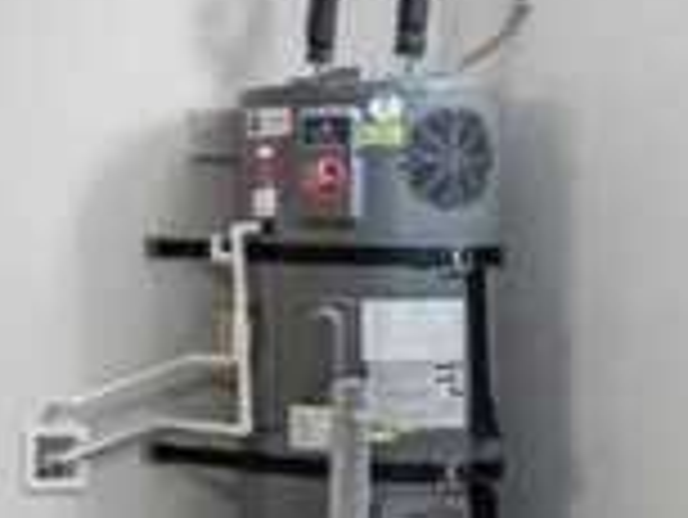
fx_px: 1890
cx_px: -920
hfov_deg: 14.4
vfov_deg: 15.6
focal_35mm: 95
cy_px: 288
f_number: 9
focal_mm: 18
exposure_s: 1/8
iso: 400
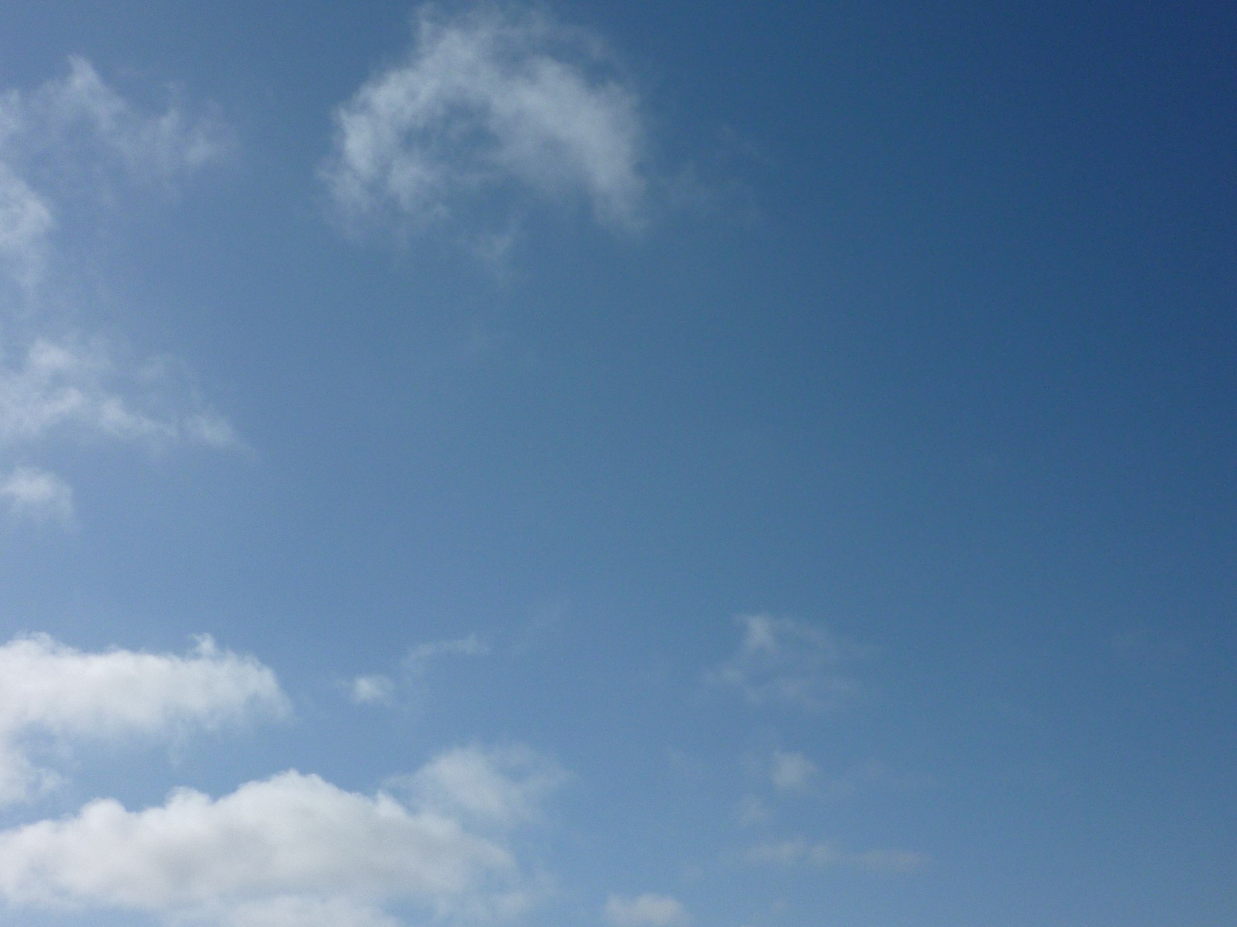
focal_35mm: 40
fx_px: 1429
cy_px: 464
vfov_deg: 36.0
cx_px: 618
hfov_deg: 46.8
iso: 80
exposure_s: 1/800
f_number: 5.6
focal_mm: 4.5
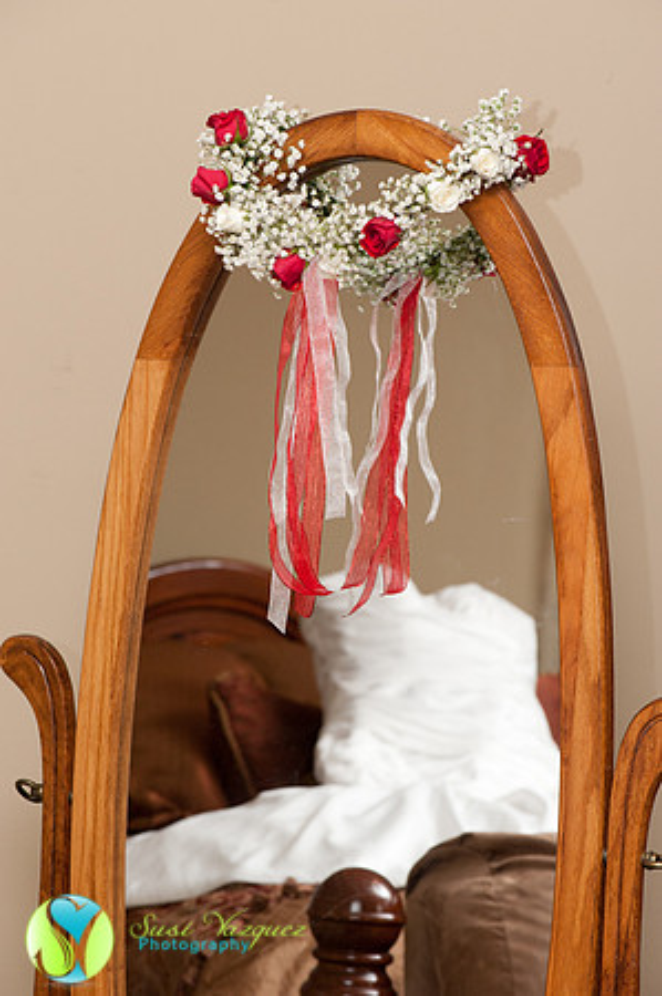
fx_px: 2903
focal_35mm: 105
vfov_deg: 19.5
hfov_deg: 13.0
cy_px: 498
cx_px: 331
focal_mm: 105
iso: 1600
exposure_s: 1/125
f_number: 9
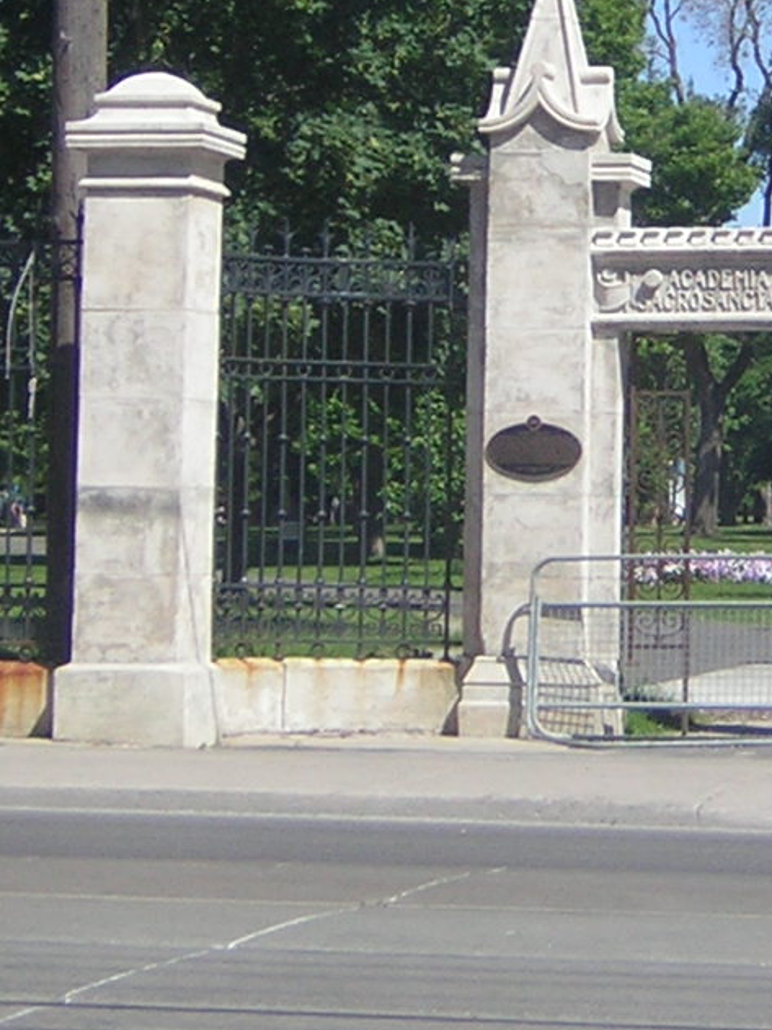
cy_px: 193
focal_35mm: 137
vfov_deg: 14.3
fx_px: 4075
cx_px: 862
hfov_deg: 10.7
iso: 50
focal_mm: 7.1
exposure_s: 1/566
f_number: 3.2
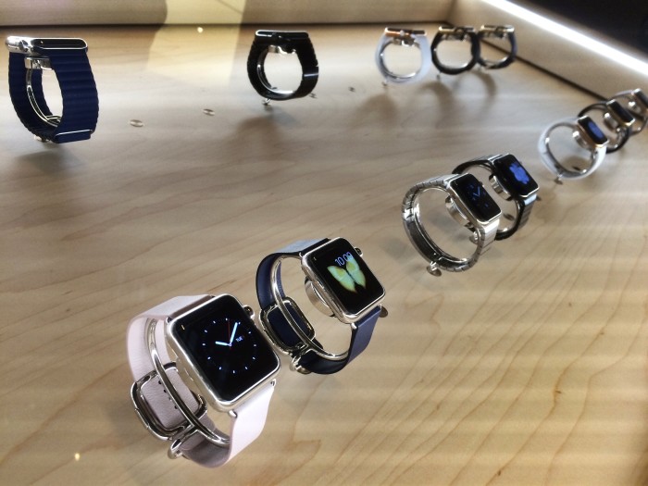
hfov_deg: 61.7
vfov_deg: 48.2
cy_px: 243
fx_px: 543
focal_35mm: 29
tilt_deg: -34.3
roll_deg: -18.8
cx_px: 324
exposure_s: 1/30
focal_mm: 4.15
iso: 40
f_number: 2.2
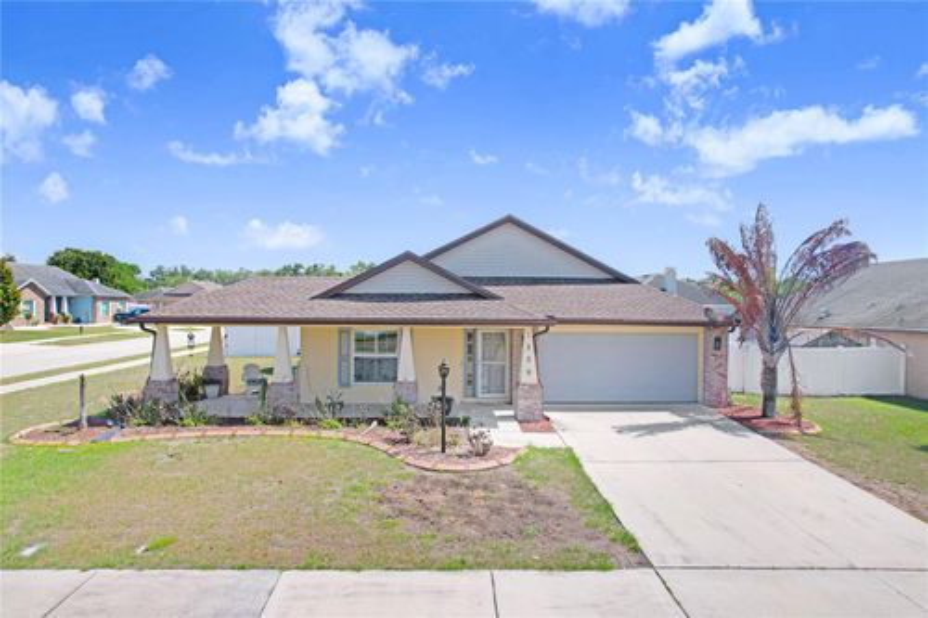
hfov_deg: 78.6
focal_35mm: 22
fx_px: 567
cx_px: 464
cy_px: 309
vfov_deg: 57.2
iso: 200
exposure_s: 1/800
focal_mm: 8.38
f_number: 2.8
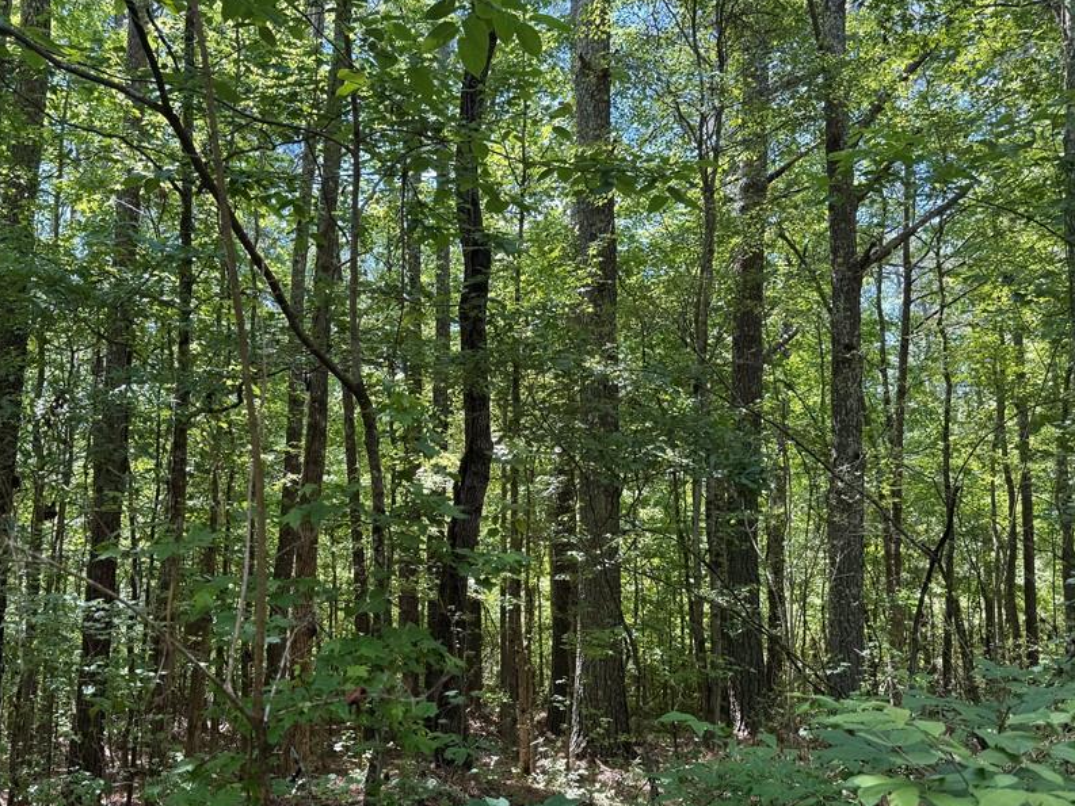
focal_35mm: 31
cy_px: 448
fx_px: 963
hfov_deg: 58.2
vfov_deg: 45.4
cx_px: 469
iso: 64
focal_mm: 6.76
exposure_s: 1/204
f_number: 1.78
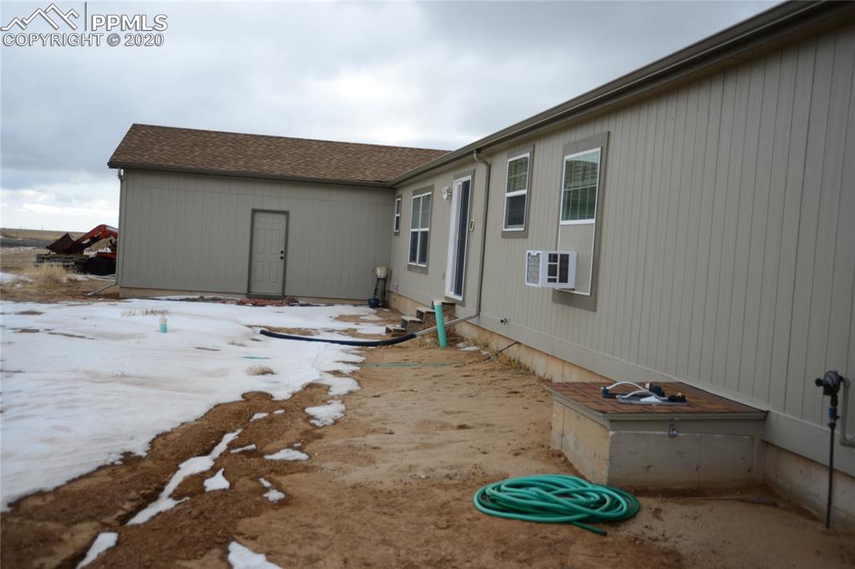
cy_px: 284
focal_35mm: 42
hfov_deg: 46.4
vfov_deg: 31.9
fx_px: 997
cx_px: 428
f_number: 4.5
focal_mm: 42
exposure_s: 1/320
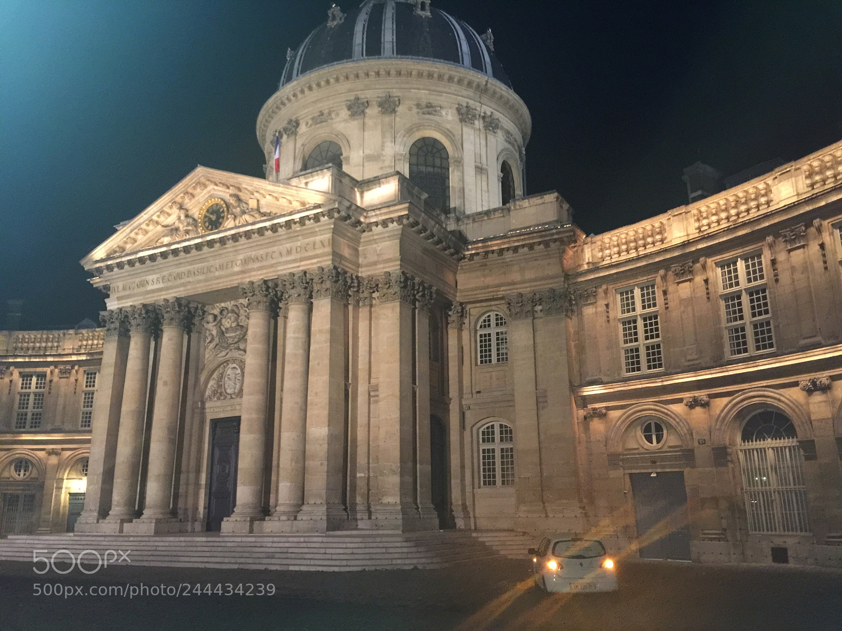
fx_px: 705
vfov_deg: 48.2
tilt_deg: +15.0
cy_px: 316
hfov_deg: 61.7
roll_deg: +0.3
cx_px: 421
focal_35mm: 29
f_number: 2.2
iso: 200
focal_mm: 4.15
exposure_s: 1/8
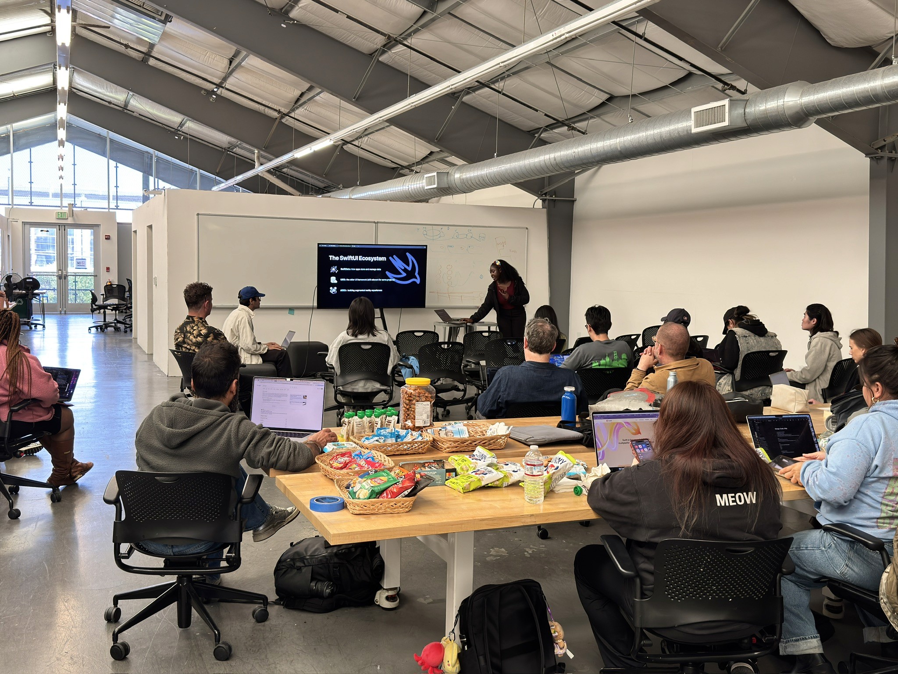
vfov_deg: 40.7
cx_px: 449
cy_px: 337
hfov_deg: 52.6
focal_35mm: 35
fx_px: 908
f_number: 1.78
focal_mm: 6.76
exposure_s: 1/70
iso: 100
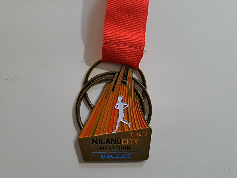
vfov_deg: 54.9
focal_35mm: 25
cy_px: 89
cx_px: 118
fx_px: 171
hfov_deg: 69.4
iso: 400
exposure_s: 1/33
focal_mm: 4.65
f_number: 1.8
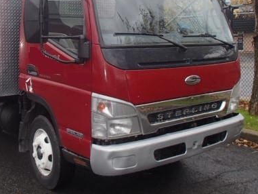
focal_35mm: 47
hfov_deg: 40.0
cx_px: 89
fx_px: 350
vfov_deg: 30.7
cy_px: 69
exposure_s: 1/125
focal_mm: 5
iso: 100
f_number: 3.9
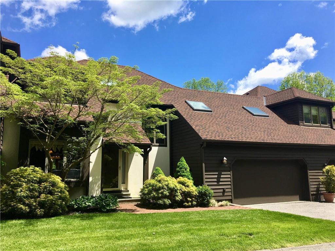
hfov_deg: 61.7
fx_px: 281
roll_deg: -0.3
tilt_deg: +9.5
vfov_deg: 48.2
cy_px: 126
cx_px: 168
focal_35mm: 29
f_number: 2.2
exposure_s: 1/1099
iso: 25
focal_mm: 4.15
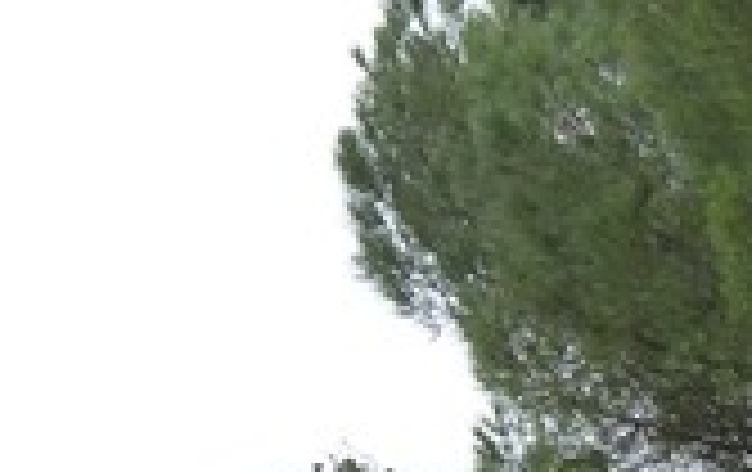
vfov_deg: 3.6
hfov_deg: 5.7
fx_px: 7493
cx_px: 847
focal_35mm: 365
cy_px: 1124
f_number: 4
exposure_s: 1/200
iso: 160
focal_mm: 13
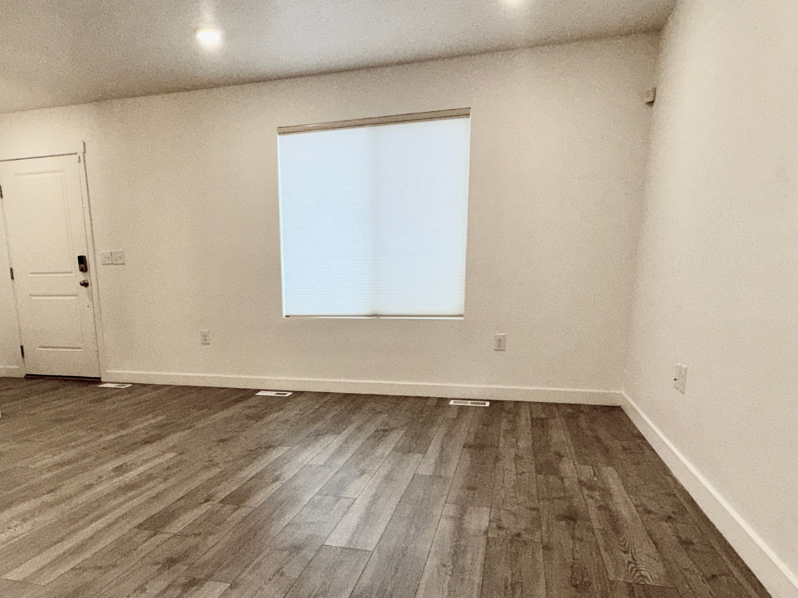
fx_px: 576
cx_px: 339
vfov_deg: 53.6
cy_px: 408
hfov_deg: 69.0
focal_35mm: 25
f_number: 2.2
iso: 32
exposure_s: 1/122
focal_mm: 2.22
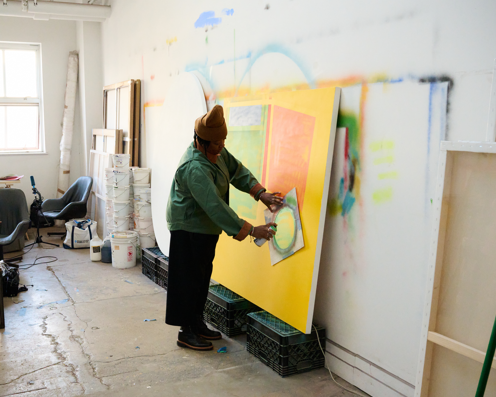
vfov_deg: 39.6
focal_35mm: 38
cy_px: 199
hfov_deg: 48.3
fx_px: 552
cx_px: 224
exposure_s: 1/500
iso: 6400
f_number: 5.6
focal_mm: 32.5
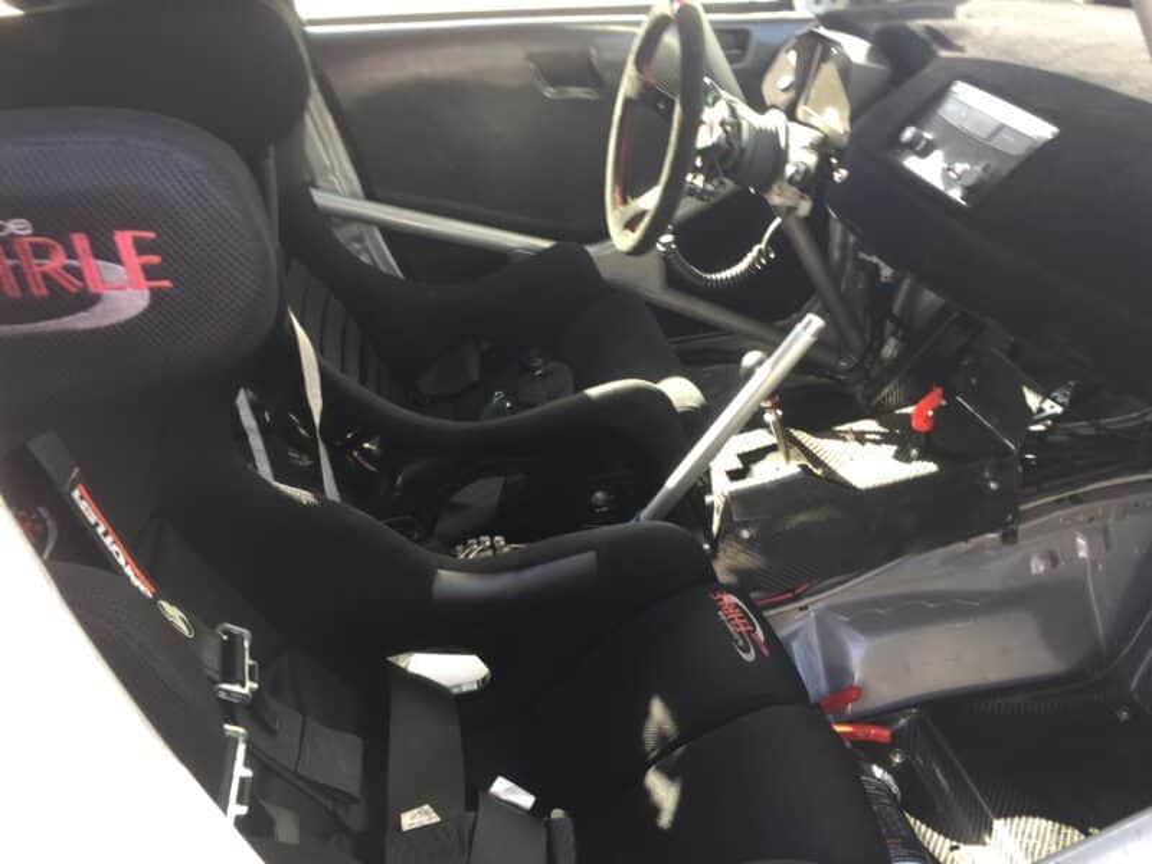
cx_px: 576
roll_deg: +3.8
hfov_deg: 61.7
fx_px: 965
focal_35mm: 29
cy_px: 432
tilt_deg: -33.2
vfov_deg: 48.2
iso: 32
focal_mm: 4.15
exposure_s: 1/50
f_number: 2.2
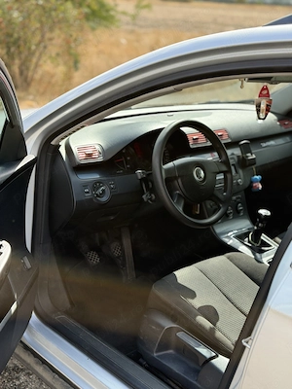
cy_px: 194
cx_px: 146
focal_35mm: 48
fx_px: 540
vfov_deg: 39.7
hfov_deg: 30.3
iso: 80
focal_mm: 6.76
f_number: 1.78
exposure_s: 1/1754
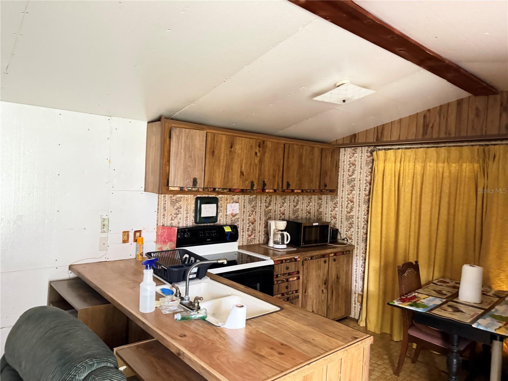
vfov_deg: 56.8
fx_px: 352
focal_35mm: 24
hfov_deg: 71.6
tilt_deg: -1.8
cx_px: 254
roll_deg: -0.9
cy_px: 190
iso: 1600
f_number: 1.78
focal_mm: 6.76
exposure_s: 1/19
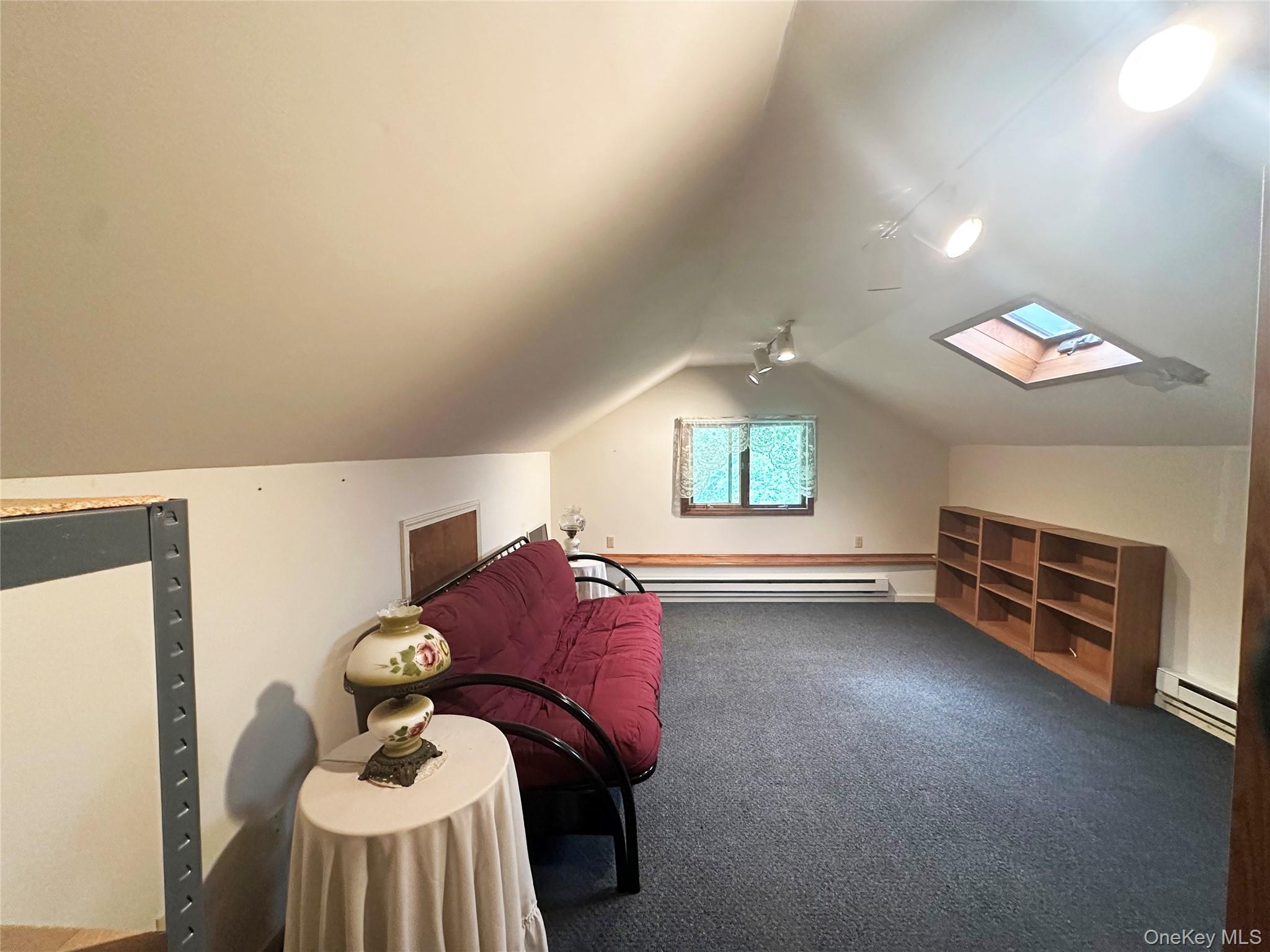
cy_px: 476
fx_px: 514
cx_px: 635
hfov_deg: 102.1
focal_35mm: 14
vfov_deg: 85.7
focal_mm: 2.22
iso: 800
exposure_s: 1/60
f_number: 2.2
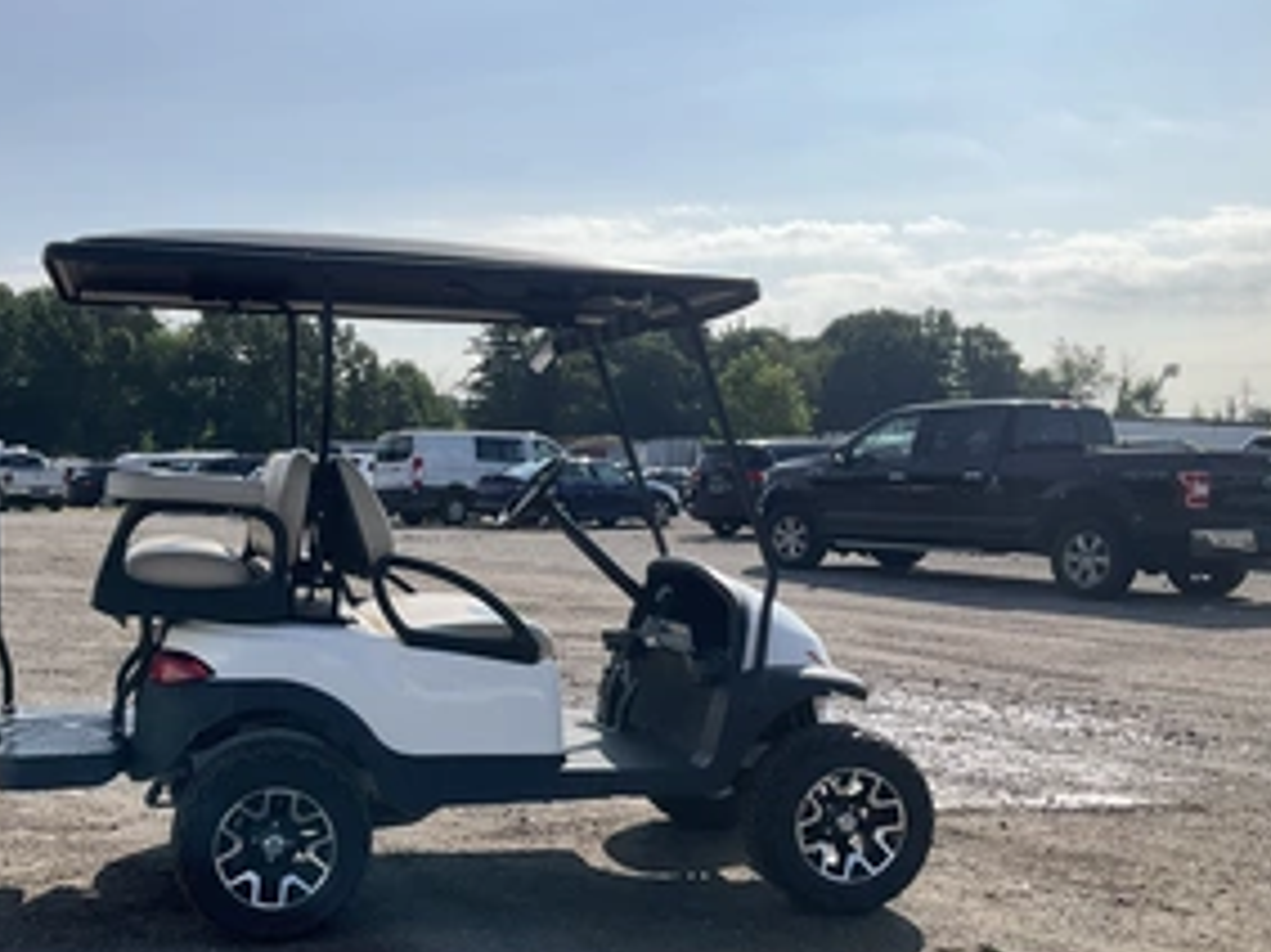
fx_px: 1505
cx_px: 395
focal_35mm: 41
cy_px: 579
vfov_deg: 35.0
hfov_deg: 44.9
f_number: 1.8
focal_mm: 3
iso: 25
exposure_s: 1/3534
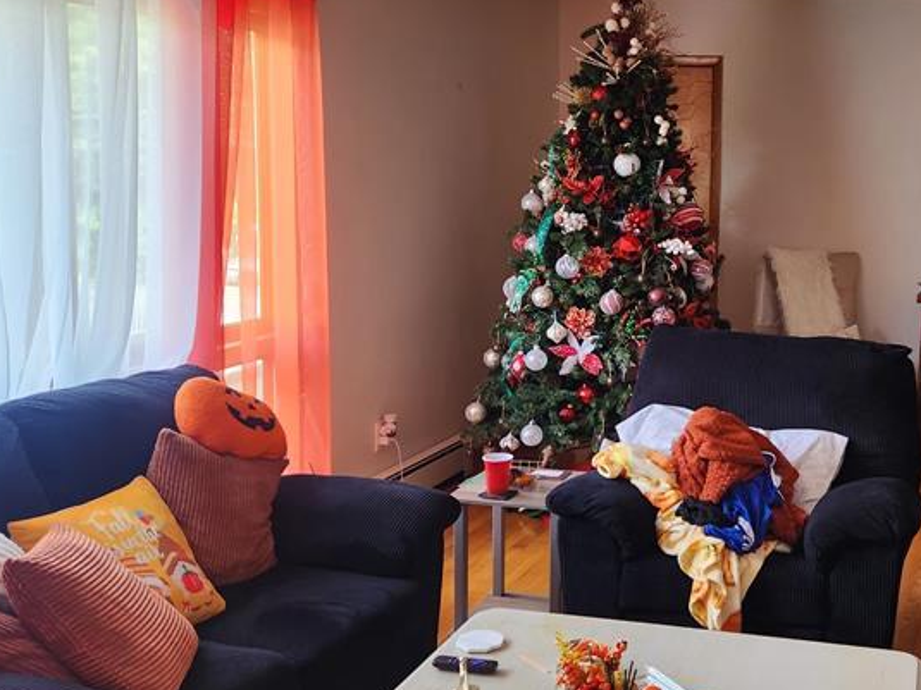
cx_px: 721
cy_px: 313
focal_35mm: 44
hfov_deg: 41.3
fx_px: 1170
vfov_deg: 32.8
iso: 160
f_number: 1.8
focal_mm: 5.4
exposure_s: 1/60
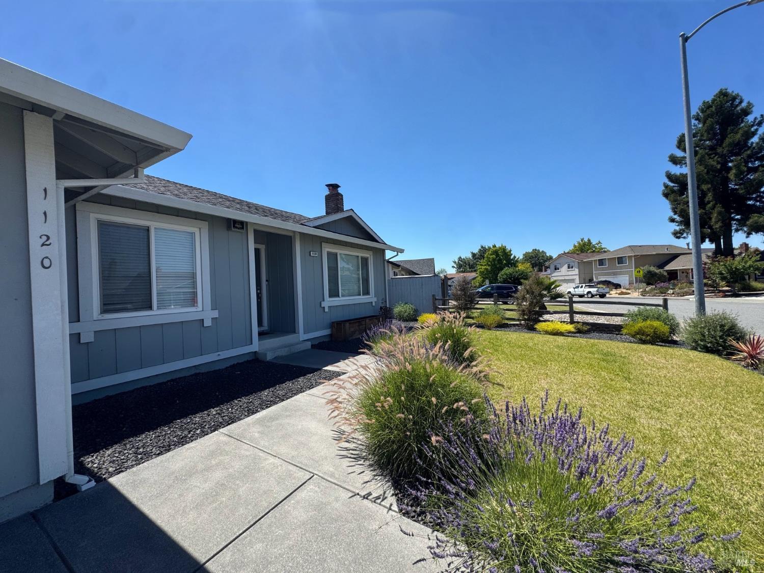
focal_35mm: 14
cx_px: 382
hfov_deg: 102.1
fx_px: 309
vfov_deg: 85.7
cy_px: 286
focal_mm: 2.22
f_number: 2.2
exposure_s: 1/1506
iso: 50
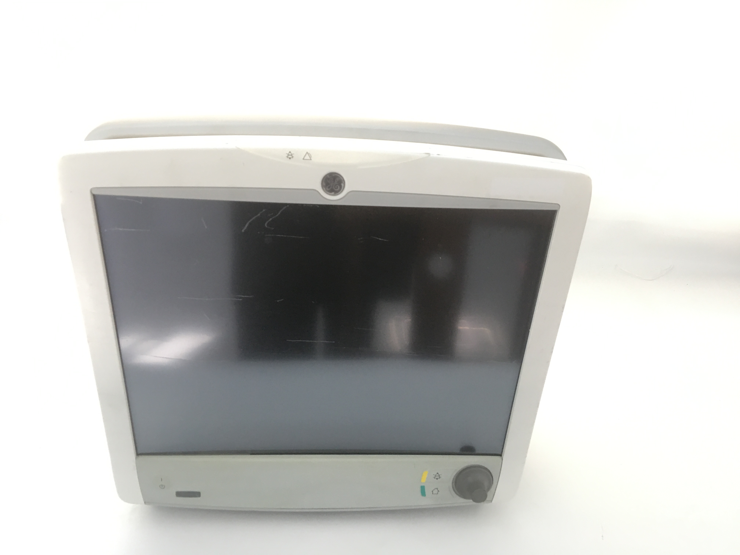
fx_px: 620
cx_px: 370
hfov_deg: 61.7
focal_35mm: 29
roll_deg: -4.4
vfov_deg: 48.2
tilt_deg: -29.3
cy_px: 278
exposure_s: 1/33
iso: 64
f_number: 2.2
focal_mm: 4.15
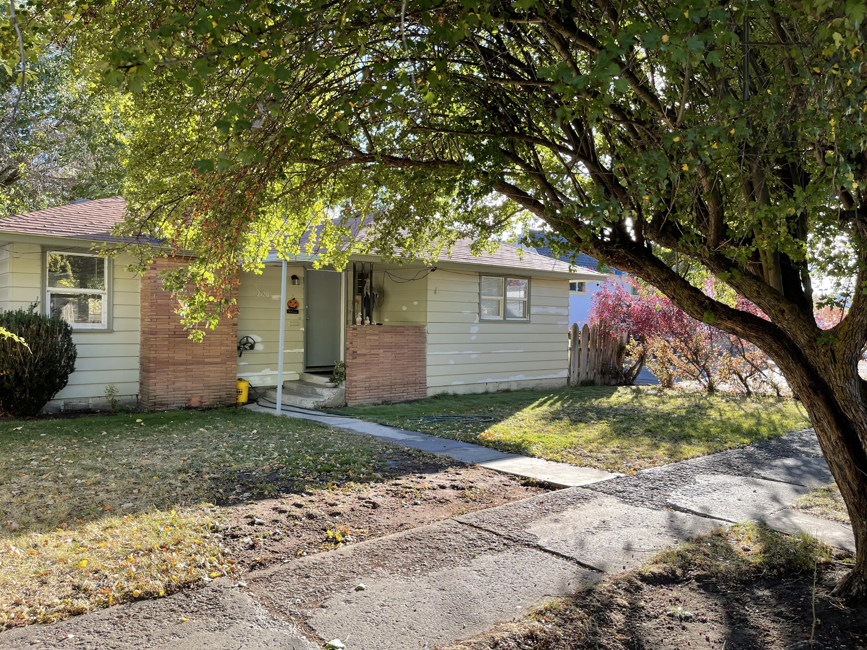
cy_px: 325
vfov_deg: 53.1
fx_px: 651
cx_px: 434
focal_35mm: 26
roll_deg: -0.6
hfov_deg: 67.3
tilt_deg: -0.1
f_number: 1.6
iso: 32
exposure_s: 1/297
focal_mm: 5.1
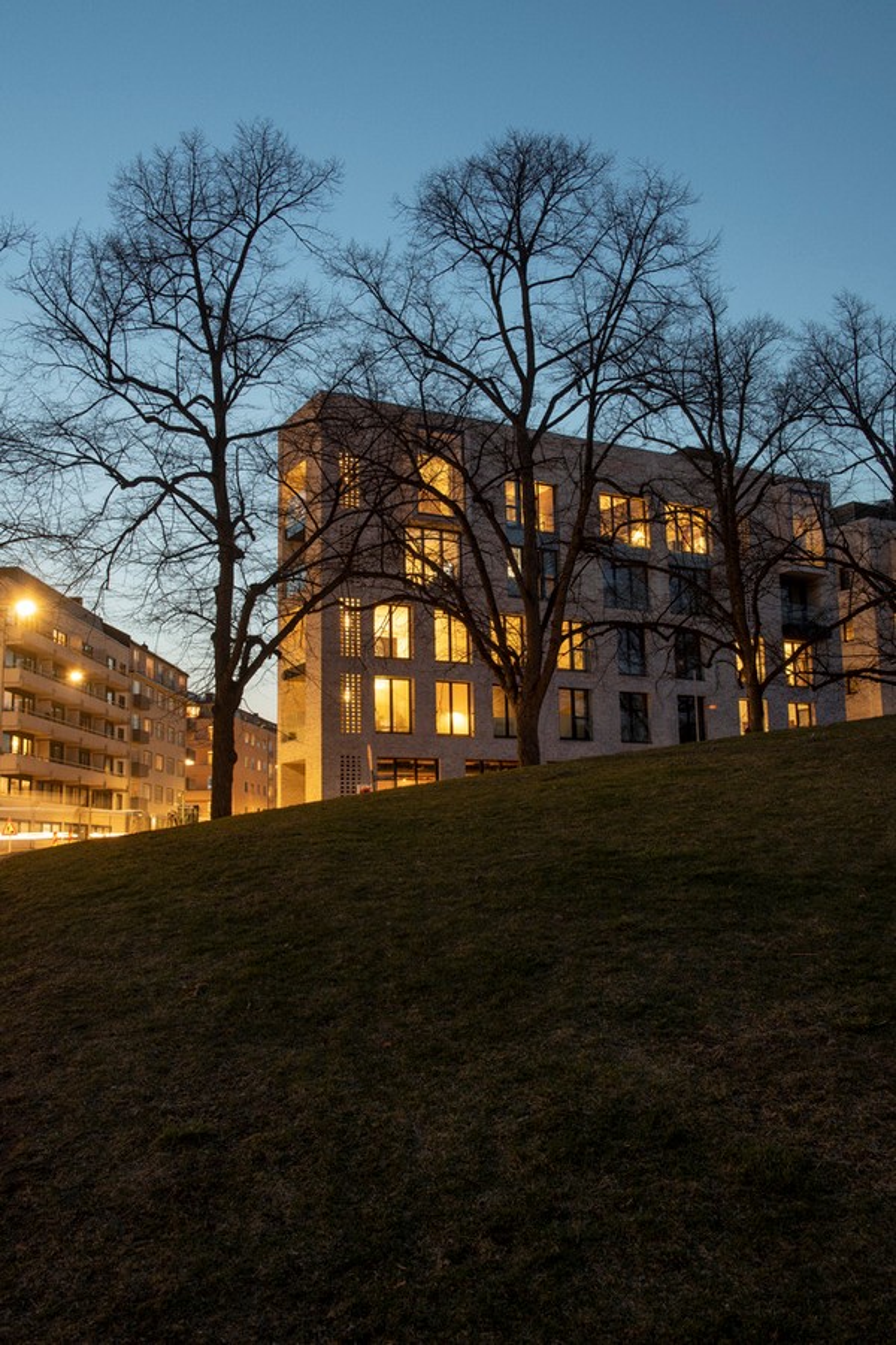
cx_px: 448
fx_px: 1195
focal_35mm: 32
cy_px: 672
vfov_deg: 58.7
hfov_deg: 41.1
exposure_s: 30
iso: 64
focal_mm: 32
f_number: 8
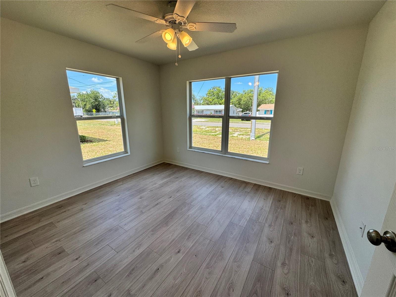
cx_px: 198
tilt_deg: -13.7
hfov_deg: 102.1
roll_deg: -0.4
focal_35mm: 14
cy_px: 148
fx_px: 160
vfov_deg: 85.7
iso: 40
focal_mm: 2.22
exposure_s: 1/433
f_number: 2.2
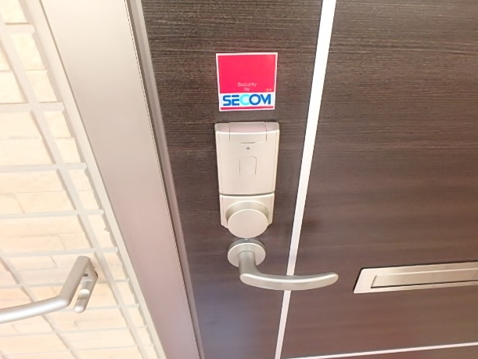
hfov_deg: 76.4
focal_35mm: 22
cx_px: 249
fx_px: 304
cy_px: 181
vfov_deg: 61.1
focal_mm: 3.7
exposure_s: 1/160
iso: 800
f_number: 3.5
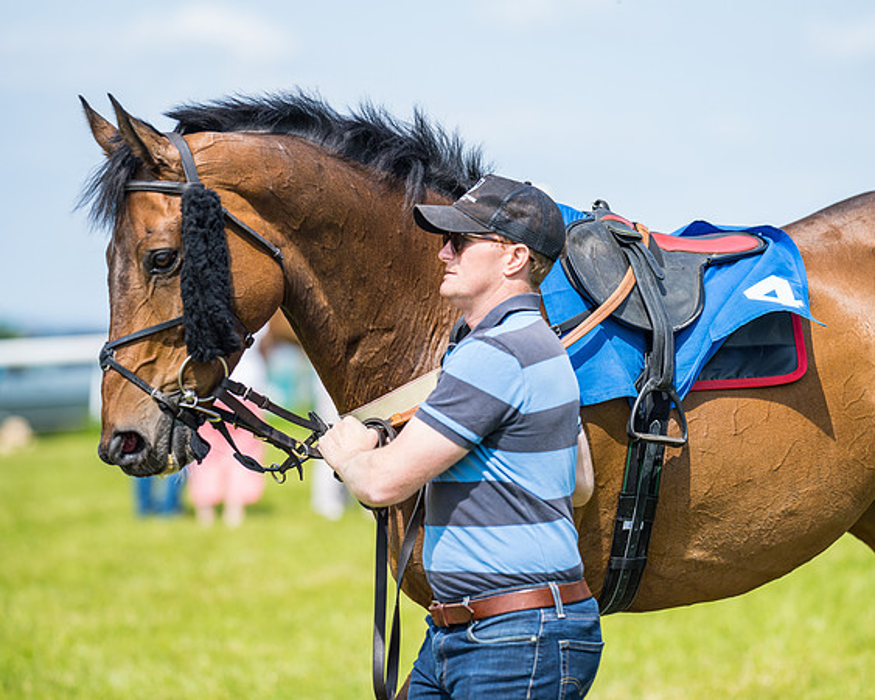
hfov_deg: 11.9
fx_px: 4208
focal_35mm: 163
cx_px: 507
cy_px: 329
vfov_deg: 9.5
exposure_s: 1/1250
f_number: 2.2
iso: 50
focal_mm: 135
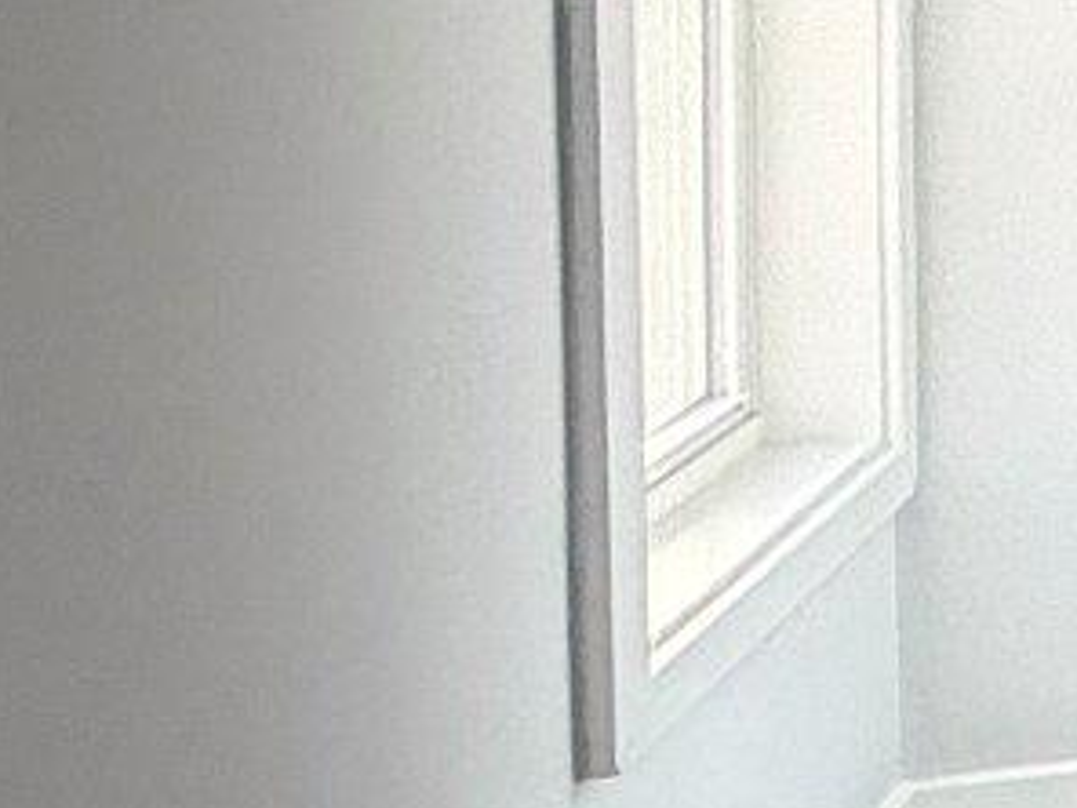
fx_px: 3018
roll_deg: -1.9
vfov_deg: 14.9
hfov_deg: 11.6
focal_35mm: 97
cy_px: -40
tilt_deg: -3.3
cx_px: 3184
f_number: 2.2
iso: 125
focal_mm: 2.22
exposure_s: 1/99
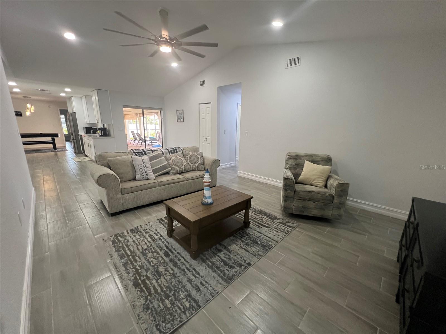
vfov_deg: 89.9
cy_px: 167
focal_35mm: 13
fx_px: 167
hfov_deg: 106.2
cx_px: 223
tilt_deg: -11.7
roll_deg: -0.3
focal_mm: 1.57
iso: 250
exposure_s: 1/120
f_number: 1.8
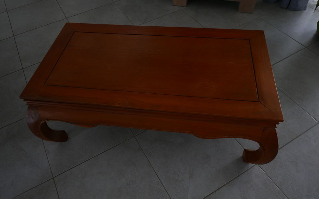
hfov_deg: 72.5
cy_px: 105
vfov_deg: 49.3
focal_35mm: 25
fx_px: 217
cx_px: 157
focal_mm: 10.9
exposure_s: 1/60
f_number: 1.7
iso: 500
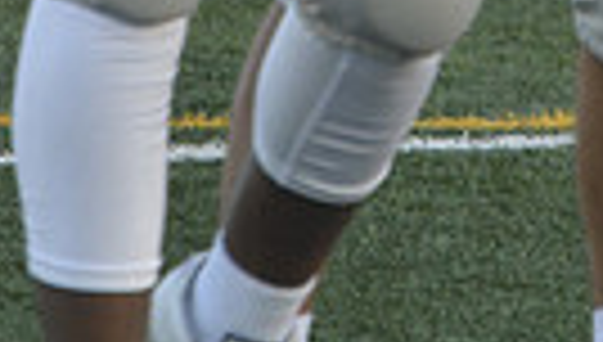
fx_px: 26082
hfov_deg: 1.3
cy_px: -711
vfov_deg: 0.8
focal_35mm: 1628
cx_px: 706
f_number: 9
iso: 800
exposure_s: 1/400
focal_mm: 240
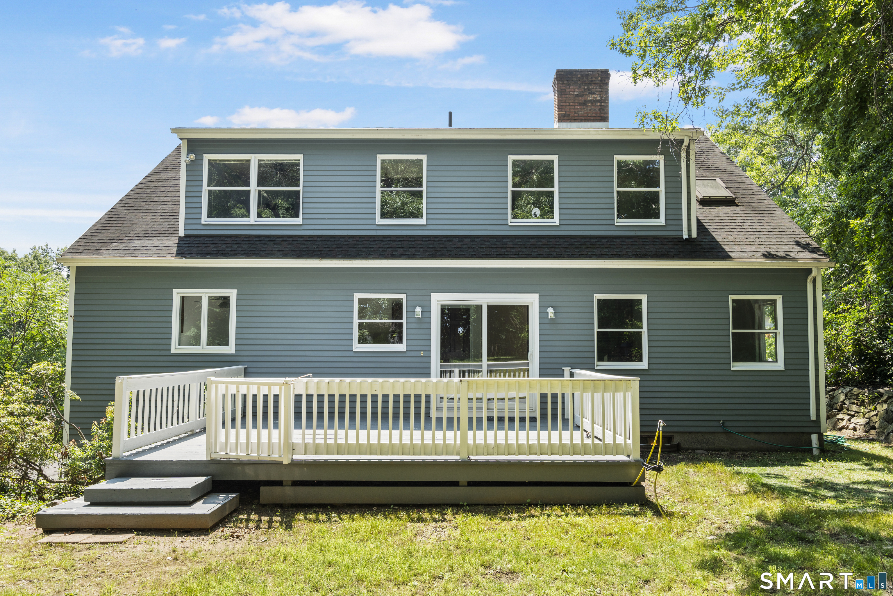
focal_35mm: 29
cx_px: 446
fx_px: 719
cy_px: 298
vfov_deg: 45.0
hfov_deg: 63.7
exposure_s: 1/20
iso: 200
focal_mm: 29
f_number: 9
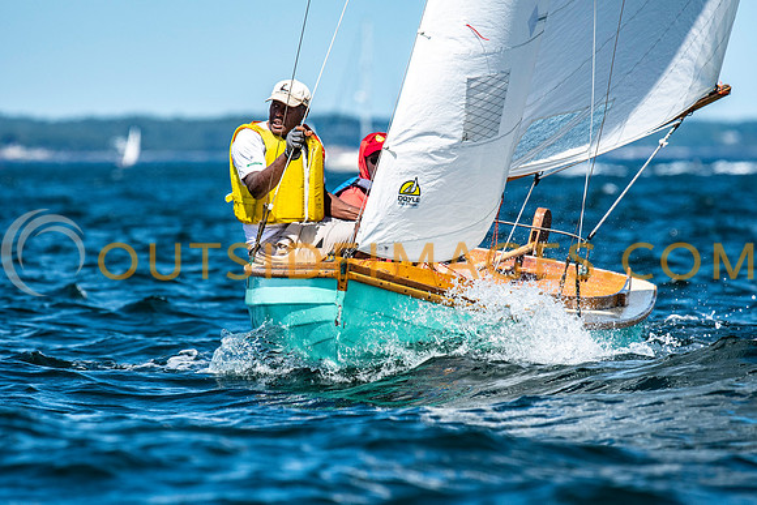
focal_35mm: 450
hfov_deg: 4.6
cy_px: 252
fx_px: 9464
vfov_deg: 3.1
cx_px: 378
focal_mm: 300
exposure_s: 1/4000
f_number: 5
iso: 500
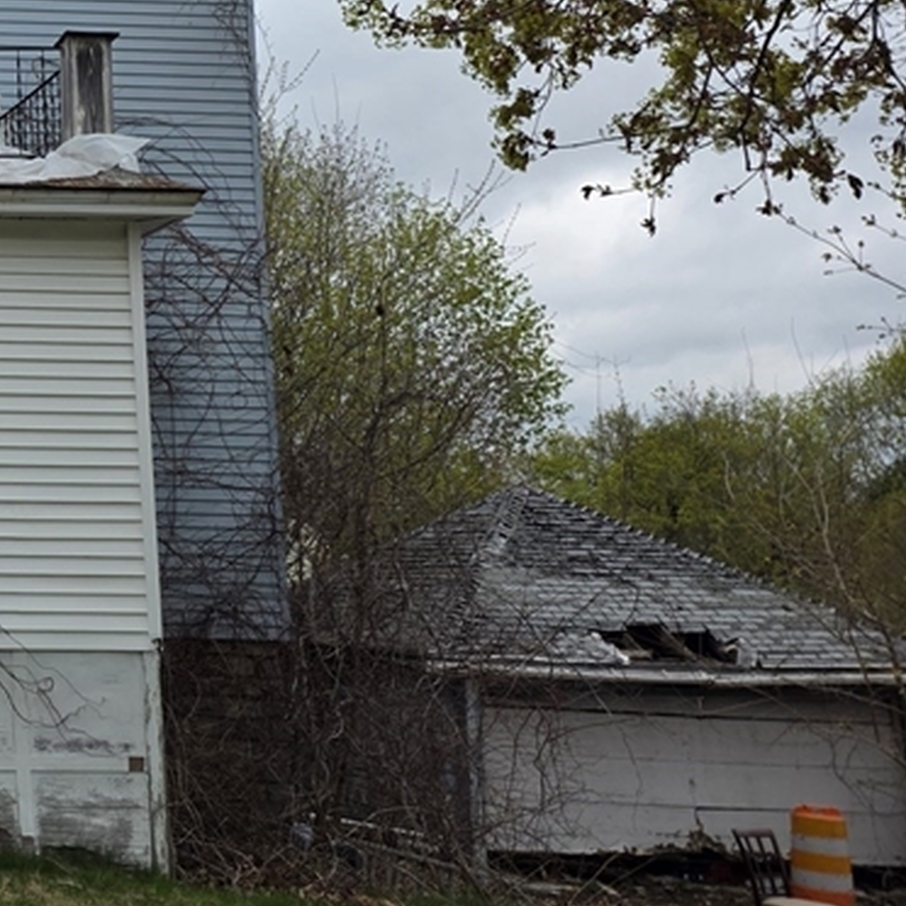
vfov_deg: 30.0
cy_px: 214
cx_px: -319
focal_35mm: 56
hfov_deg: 25.6
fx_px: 1658
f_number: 1.7
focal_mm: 6.25
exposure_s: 1/3273
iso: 80
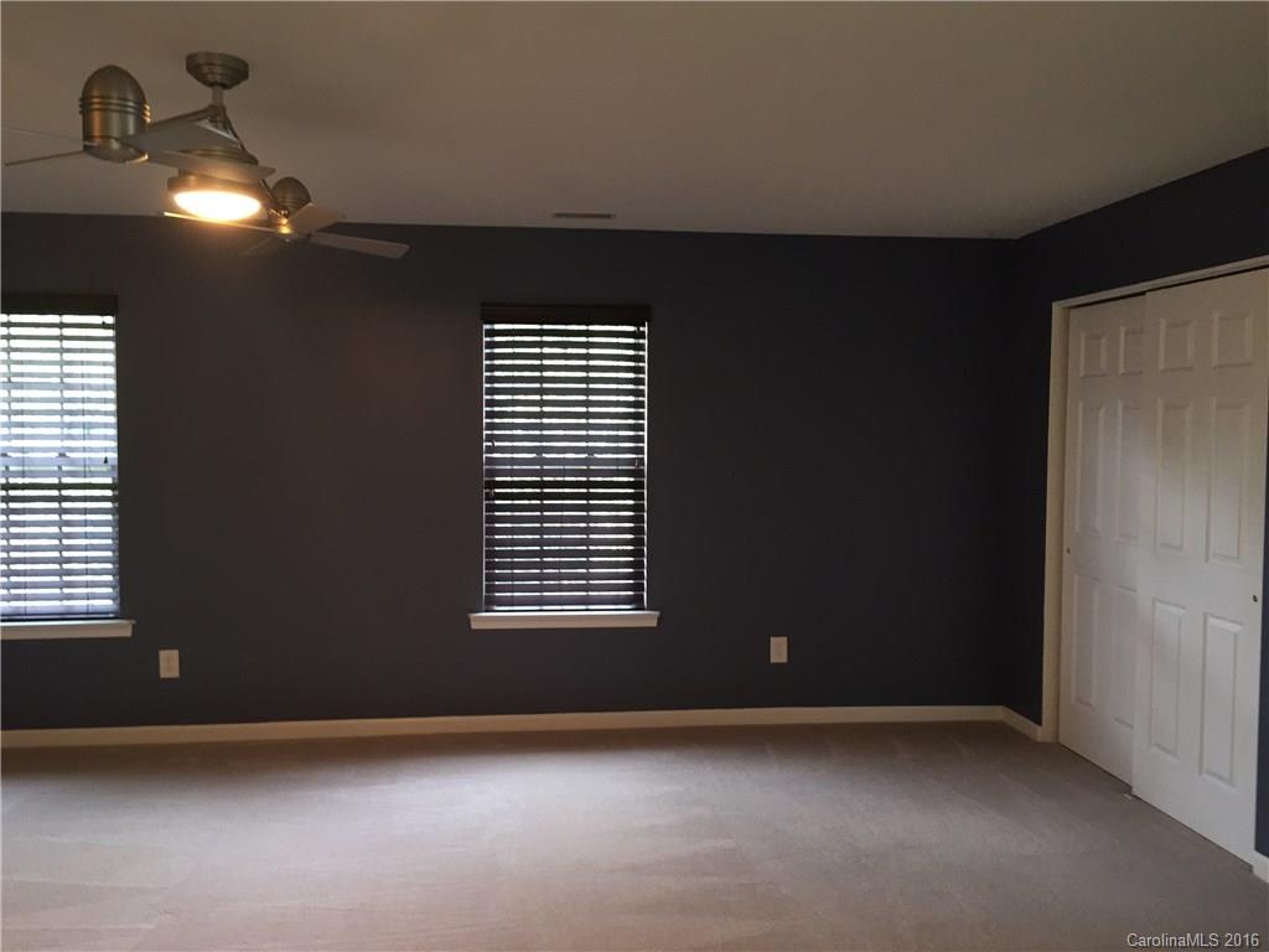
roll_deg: -0.9
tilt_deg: -3.1
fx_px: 1063
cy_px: 476
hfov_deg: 61.7
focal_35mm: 29
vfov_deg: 48.2
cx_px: 634
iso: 160
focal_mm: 4.15
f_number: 2.2
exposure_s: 1/30
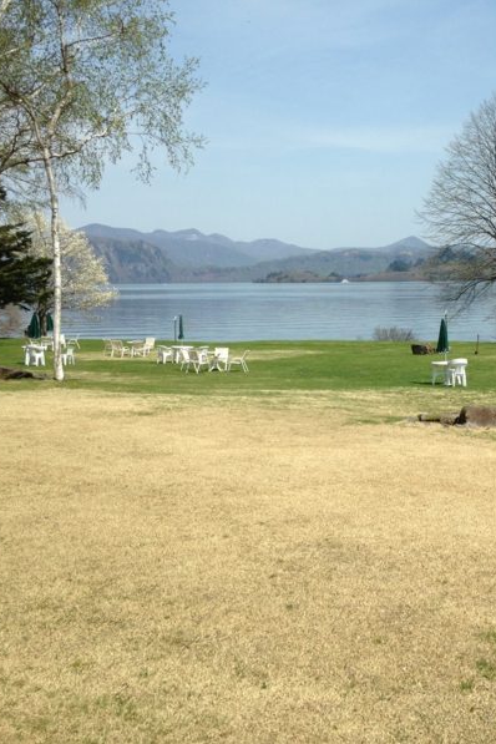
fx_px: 951
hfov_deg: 28.6
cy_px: 371
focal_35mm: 46
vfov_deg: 42.7
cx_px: 400
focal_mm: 4.12
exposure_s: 1/1550
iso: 50
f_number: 2.4
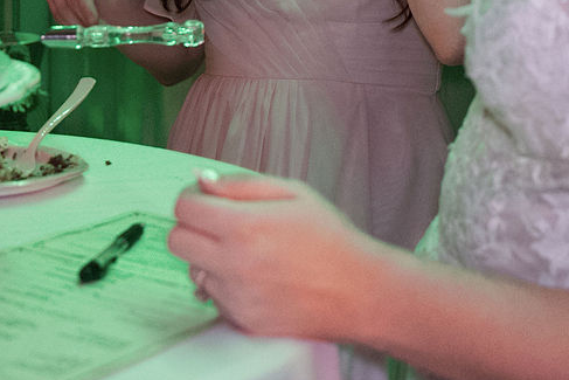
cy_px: -106
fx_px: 1454
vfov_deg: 14.3
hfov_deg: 21.7
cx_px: 485
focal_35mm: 92
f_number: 2.8
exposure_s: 1/160
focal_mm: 28
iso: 8000
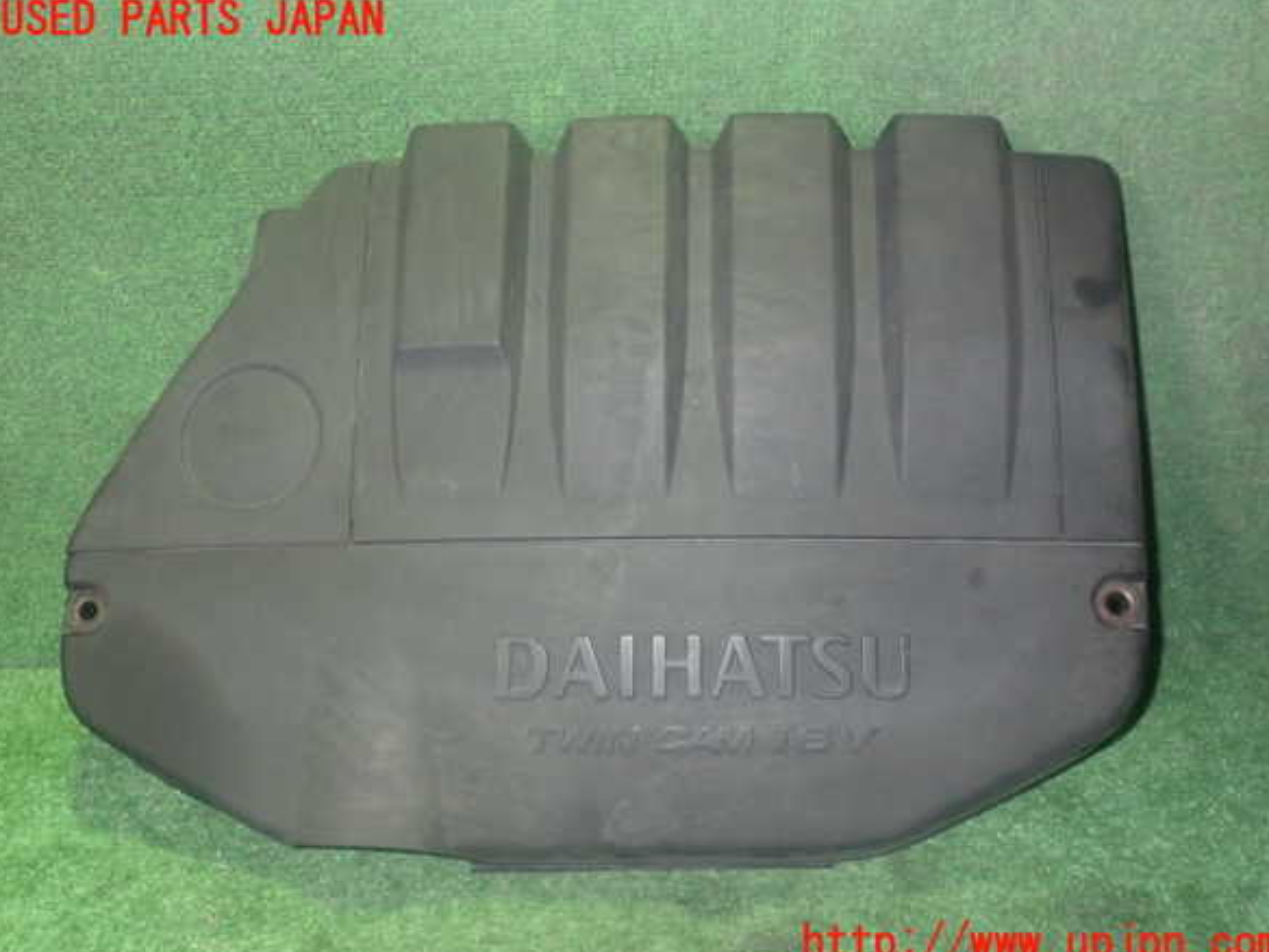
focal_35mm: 37
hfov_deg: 50.1
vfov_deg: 38.7
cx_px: 641
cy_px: 483
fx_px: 1356
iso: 640
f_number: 2.5
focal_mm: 6.37
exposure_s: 1/40
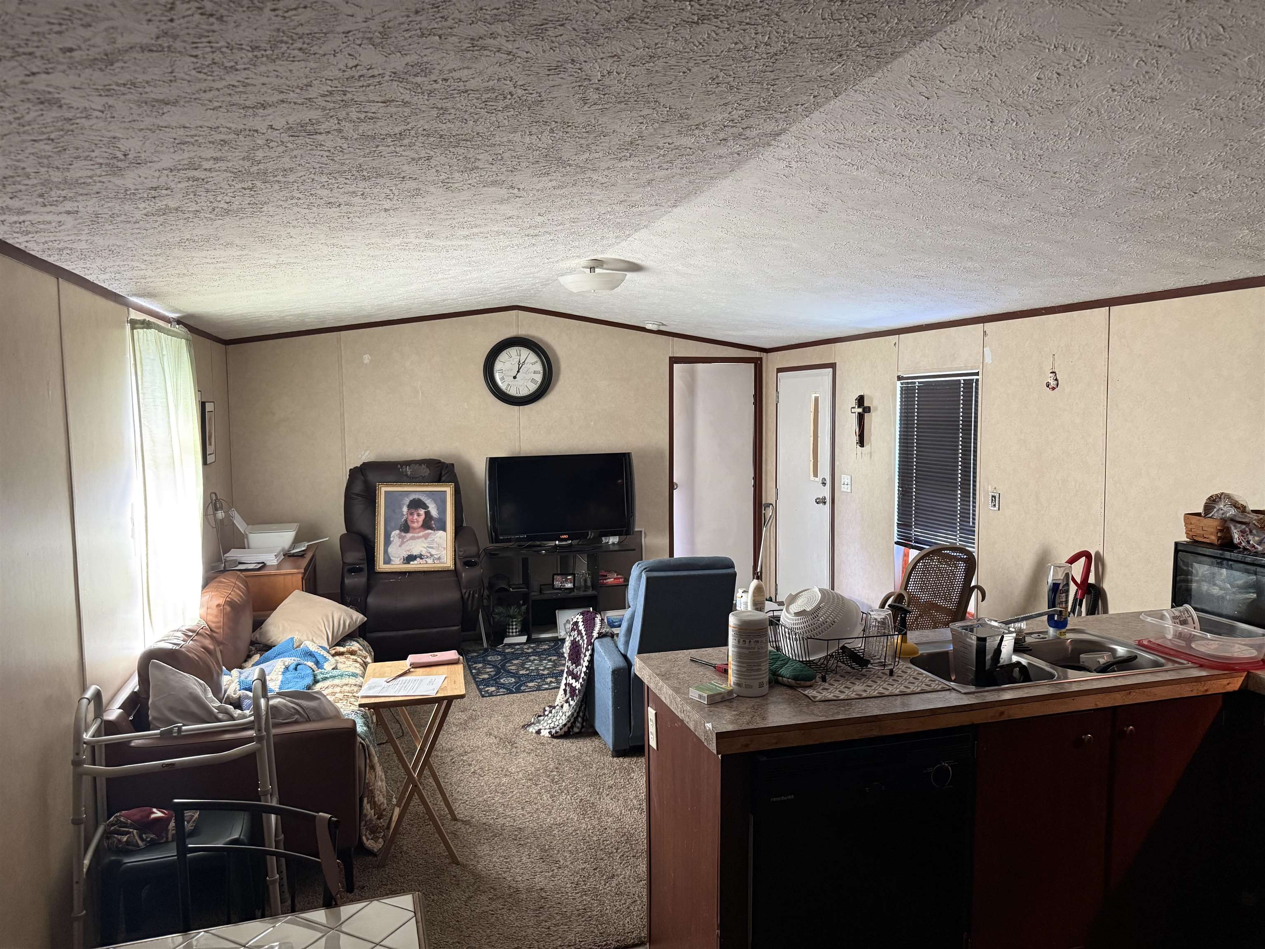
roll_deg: +0.1
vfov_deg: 56.8
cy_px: 474
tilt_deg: -2.9
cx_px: 632
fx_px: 877
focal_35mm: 24
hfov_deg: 71.6
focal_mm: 6.76
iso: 500
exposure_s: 1/60
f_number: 1.78
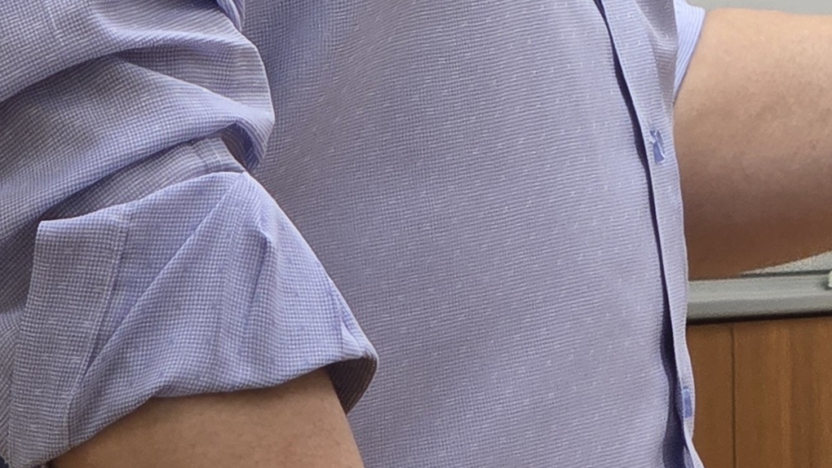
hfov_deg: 8.5
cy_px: -553
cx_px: 670
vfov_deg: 4.7
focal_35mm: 252
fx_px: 5560
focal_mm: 7
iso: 125
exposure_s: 1/60
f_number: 2.4
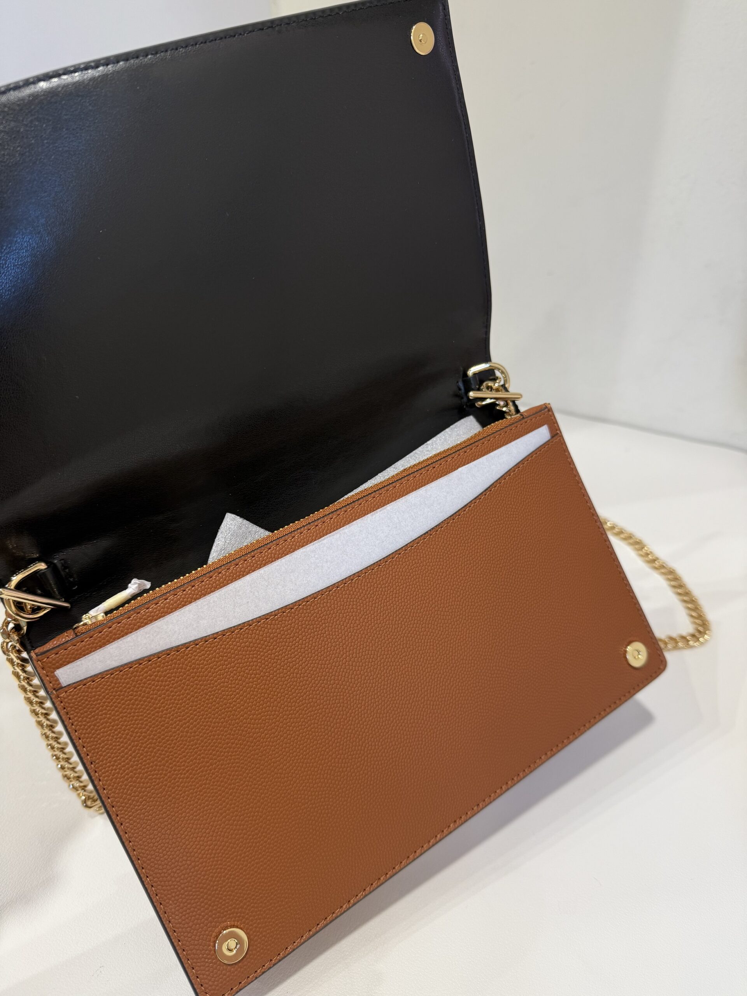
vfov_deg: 71.6
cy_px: 498
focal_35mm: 24
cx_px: 374
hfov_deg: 56.8
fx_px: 691
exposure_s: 1/50
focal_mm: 6.76
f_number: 1.78
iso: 125
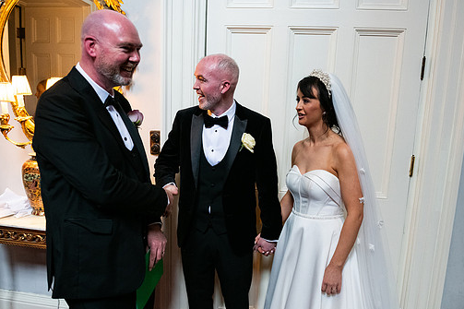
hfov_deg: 61.9
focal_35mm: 30
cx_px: 244
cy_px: 169
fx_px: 387
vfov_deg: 43.5
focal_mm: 26
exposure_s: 1/160
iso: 1600
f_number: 3.5
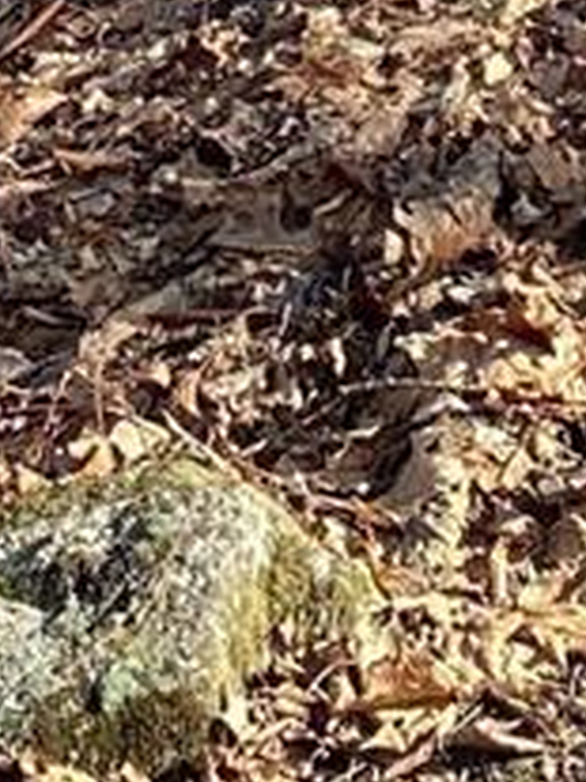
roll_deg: -0.5
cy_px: -1628
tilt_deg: +0.2
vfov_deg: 8.5
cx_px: -49
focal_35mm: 193
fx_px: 4361
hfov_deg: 7.6
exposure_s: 1/733
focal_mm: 4.25
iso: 32
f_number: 1.8
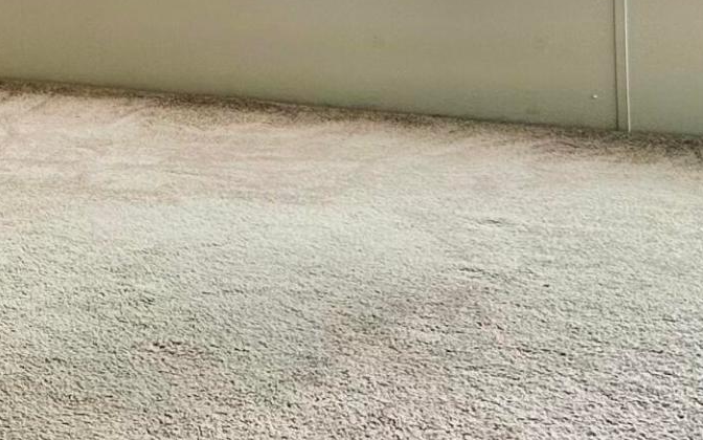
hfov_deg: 18.3
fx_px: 2088
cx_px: -105
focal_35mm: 109
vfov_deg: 11.9
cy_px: 47
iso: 200
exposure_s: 1/121
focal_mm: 6.86
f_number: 1.78
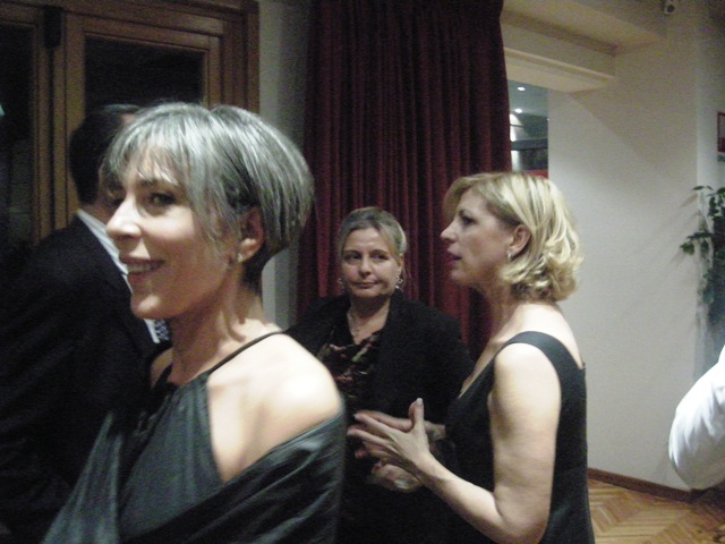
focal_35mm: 36
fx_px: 754
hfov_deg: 51.4
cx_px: 362
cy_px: 272
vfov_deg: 39.7
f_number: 2.7
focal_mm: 7.5
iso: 1600
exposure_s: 1/30
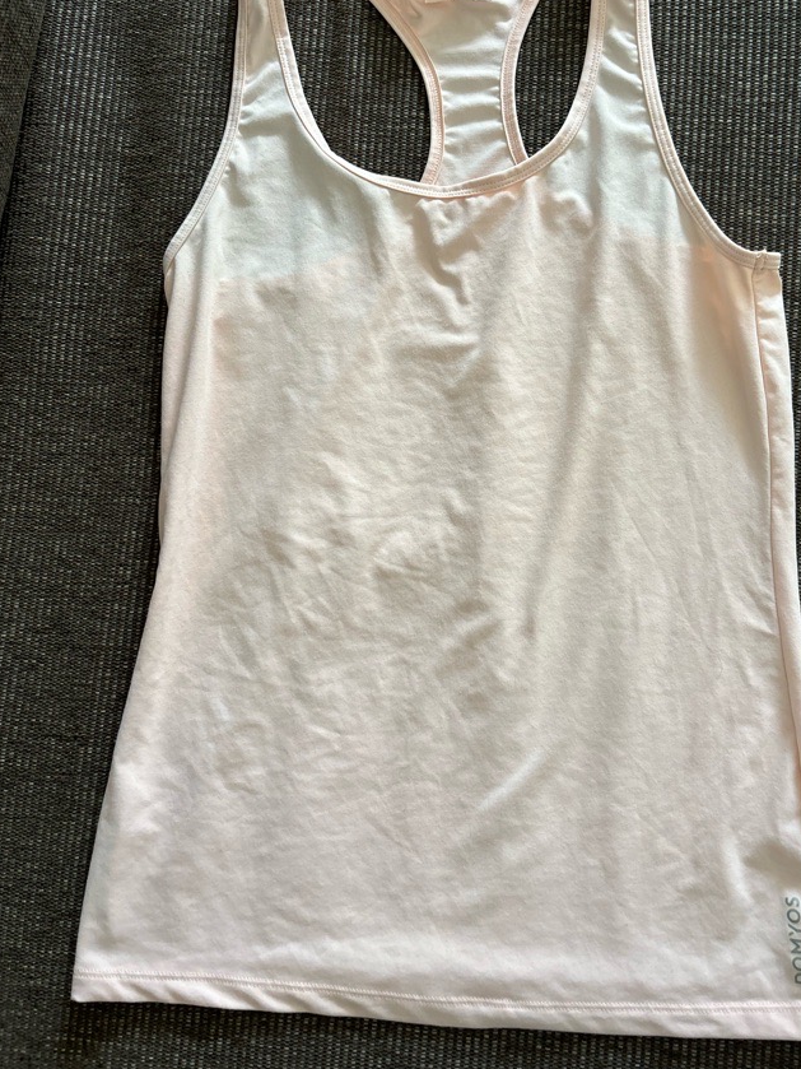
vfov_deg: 58.0
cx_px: 474
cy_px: 446
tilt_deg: -83.6
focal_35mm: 31
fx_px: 957
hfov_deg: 45.2
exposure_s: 1/60
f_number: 1.6
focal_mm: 5.96
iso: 160
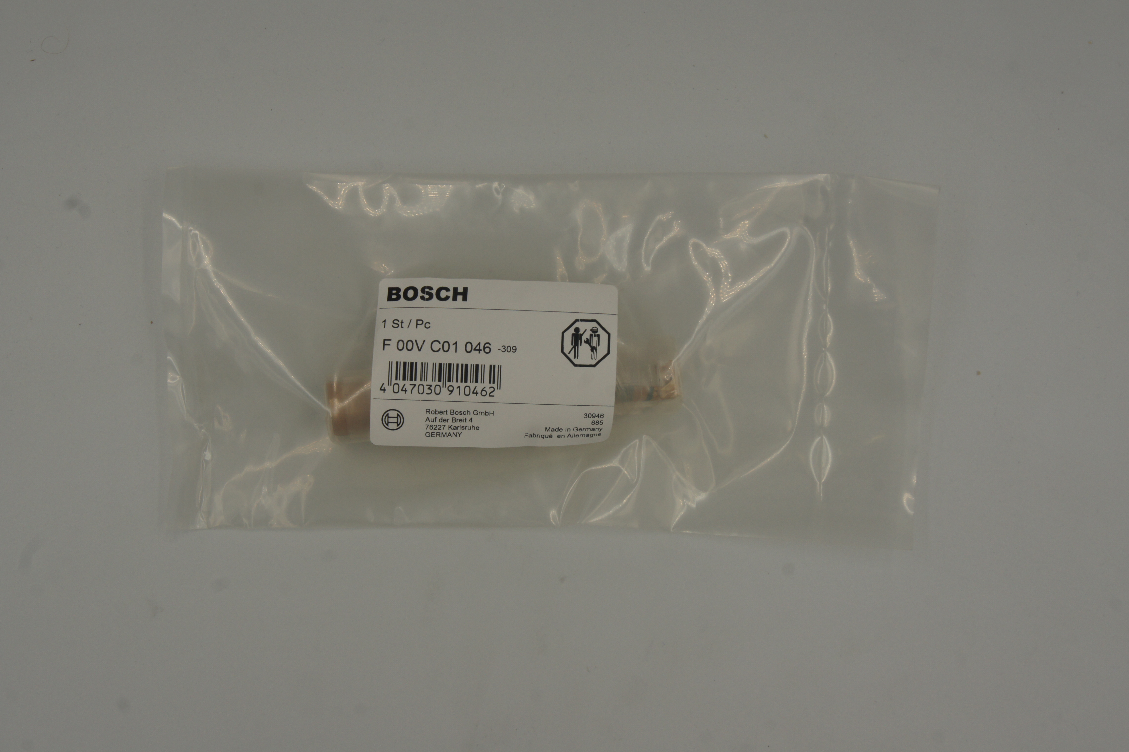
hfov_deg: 37.9
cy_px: 376
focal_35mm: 52
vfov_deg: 25.7
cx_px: 564
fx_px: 1645
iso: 200
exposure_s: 1/125
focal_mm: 35
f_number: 11
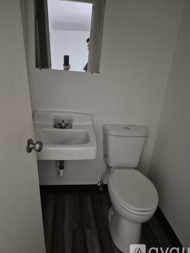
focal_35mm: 24
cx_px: 95
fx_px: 176
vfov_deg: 71.6
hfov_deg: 56.8
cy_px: 128
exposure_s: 1/60
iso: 1600
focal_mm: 5.4
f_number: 1.8
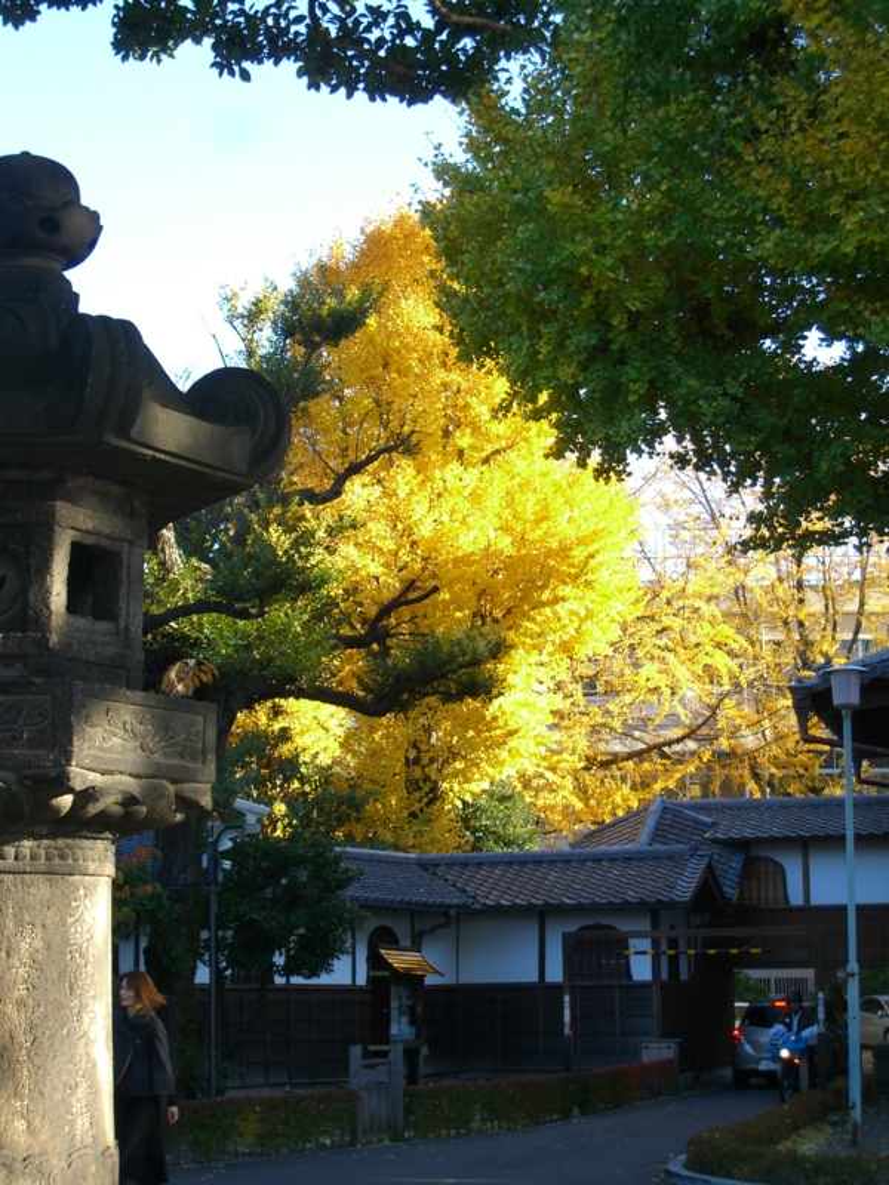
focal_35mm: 68
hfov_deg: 21.6
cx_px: 444
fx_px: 2328
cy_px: 592
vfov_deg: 28.6
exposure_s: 1/100
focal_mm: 14.2
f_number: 4
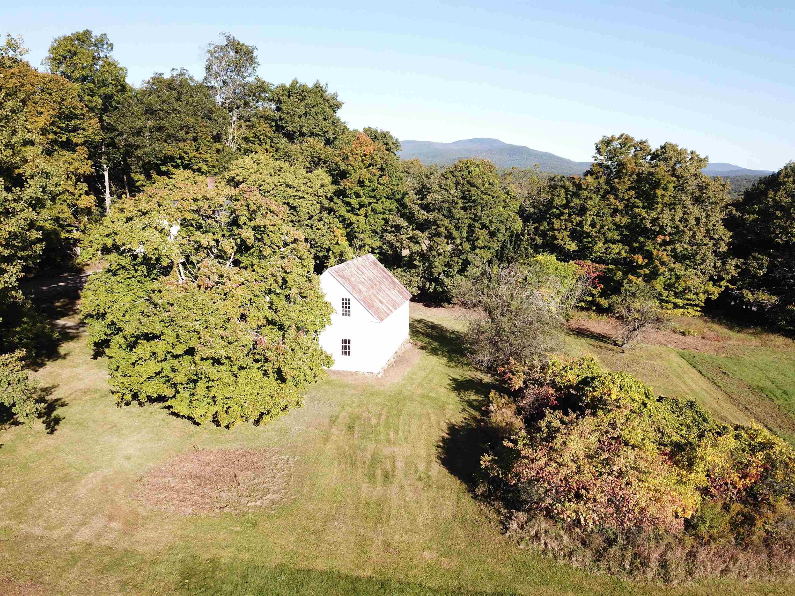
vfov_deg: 53.1
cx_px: 398
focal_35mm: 26
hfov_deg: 67.3
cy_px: 298
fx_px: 597
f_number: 2.2
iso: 100
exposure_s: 1/729
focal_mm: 4.73
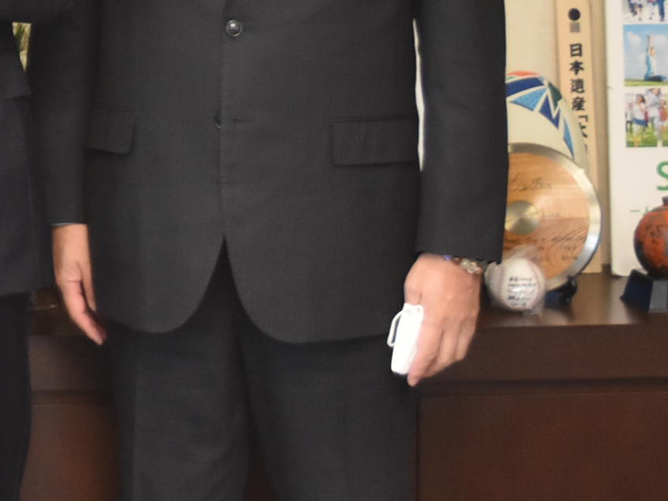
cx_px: -501
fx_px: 3063
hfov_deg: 11.6
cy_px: -36
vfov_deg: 9.3
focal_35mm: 159
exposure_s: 1/60
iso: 1100
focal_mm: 31
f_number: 4.2
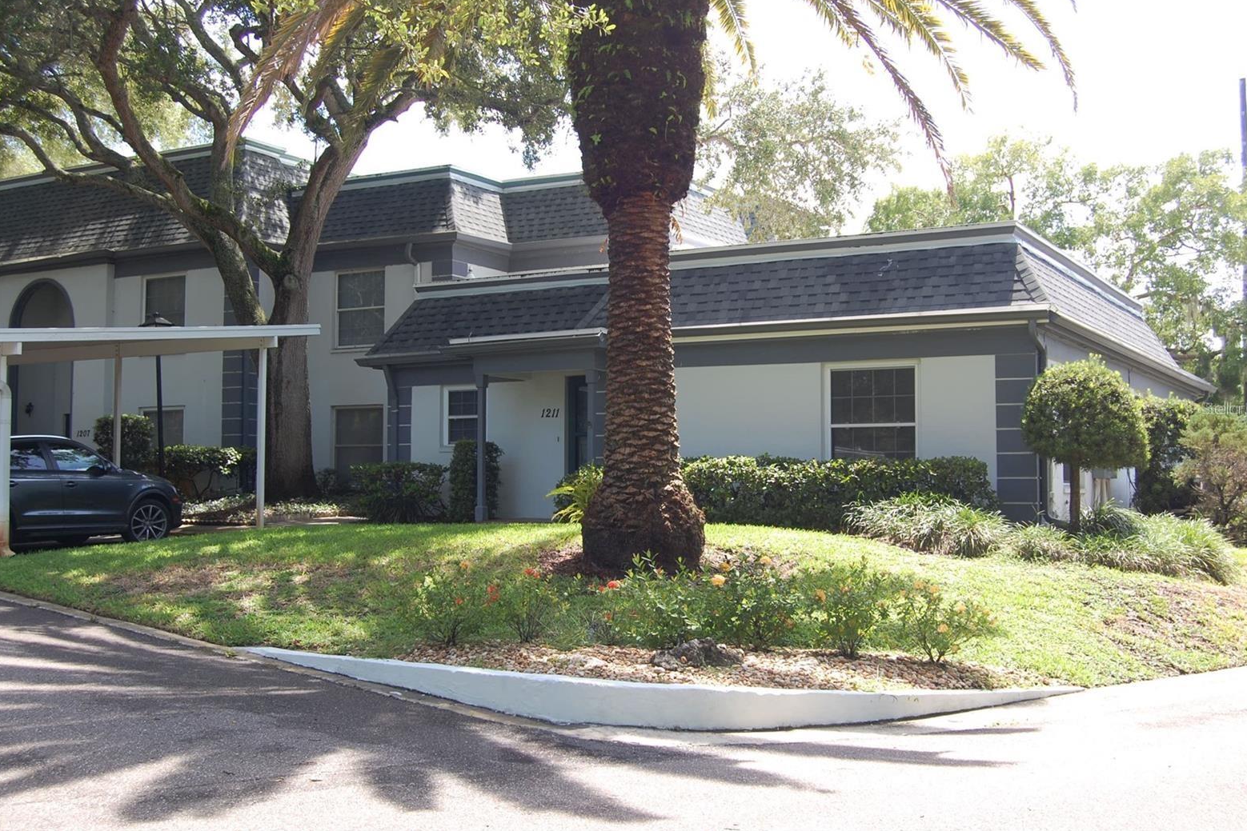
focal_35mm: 40
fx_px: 1386
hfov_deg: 48.5
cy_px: 408
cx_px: 636
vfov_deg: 33.4
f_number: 5.6
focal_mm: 26
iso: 200
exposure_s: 1/125
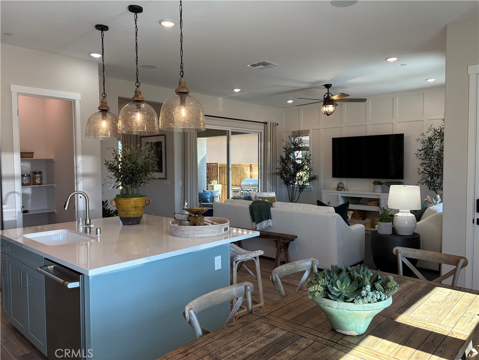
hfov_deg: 67.3
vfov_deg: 53.1
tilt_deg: -2.5
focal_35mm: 26
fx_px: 360
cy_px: 180
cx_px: 240
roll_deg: +0.3
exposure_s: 1/179
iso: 64
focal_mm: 5.96
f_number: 1.6
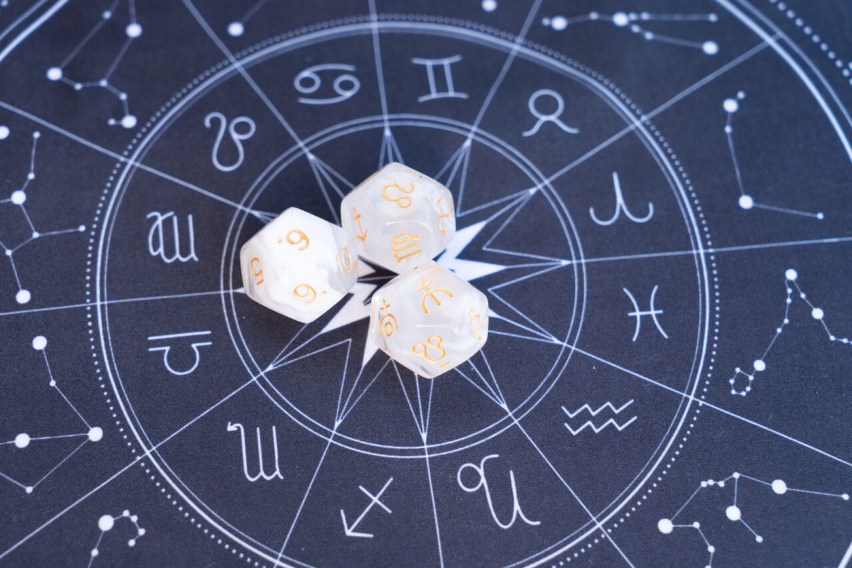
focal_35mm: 70
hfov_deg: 28.8
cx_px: 426
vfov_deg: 19.5
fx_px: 1656
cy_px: 284
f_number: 7.1
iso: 1000
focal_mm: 70
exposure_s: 1/160
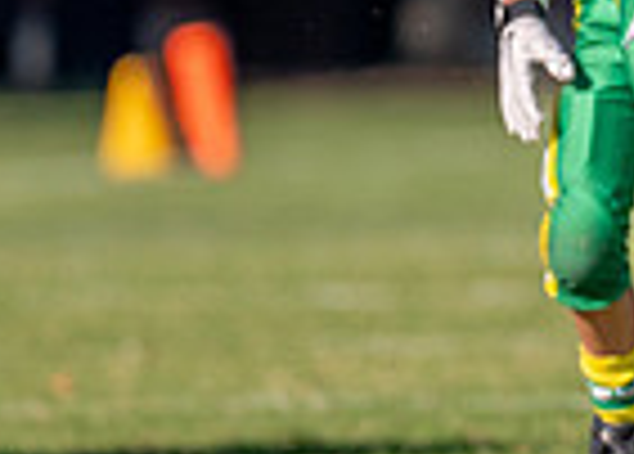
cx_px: 868
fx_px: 21826
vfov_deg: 1.2
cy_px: -32
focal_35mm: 1211
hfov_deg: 1.7
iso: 250
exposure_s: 1/5000
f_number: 2.8
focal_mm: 200
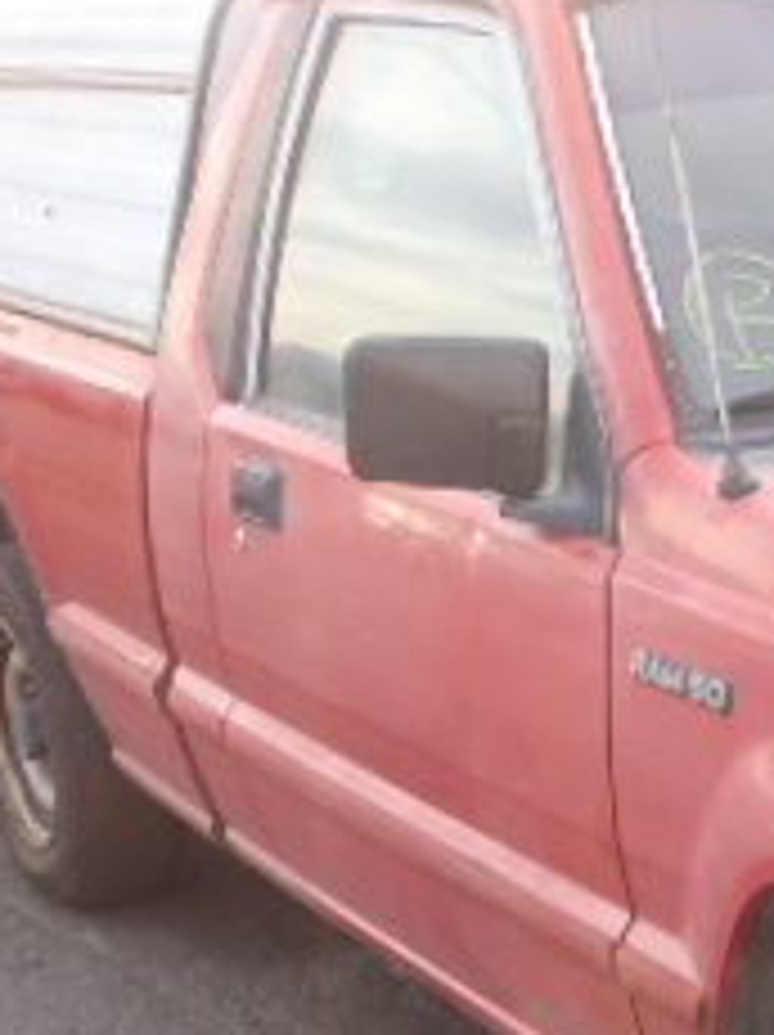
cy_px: 842
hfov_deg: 16.9
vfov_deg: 24.6
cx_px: 1202
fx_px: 2330
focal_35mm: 78
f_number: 3.5
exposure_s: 1/60
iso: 80
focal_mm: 5
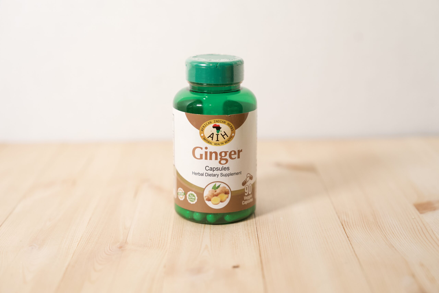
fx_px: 756
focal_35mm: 62
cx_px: 220
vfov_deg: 21.9
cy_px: 146
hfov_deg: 32.4
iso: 2500
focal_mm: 62
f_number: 3.5
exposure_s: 1/250
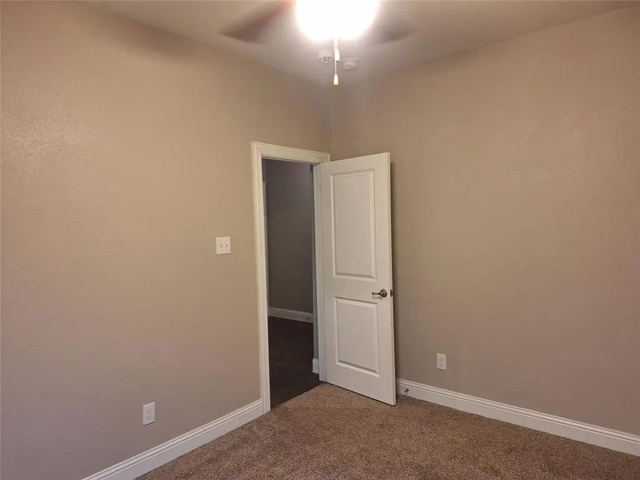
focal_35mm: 23
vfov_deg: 58.9
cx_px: 320
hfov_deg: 73.9
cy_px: 240
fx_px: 425
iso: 125
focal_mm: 5.54
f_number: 1.8
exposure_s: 1/40
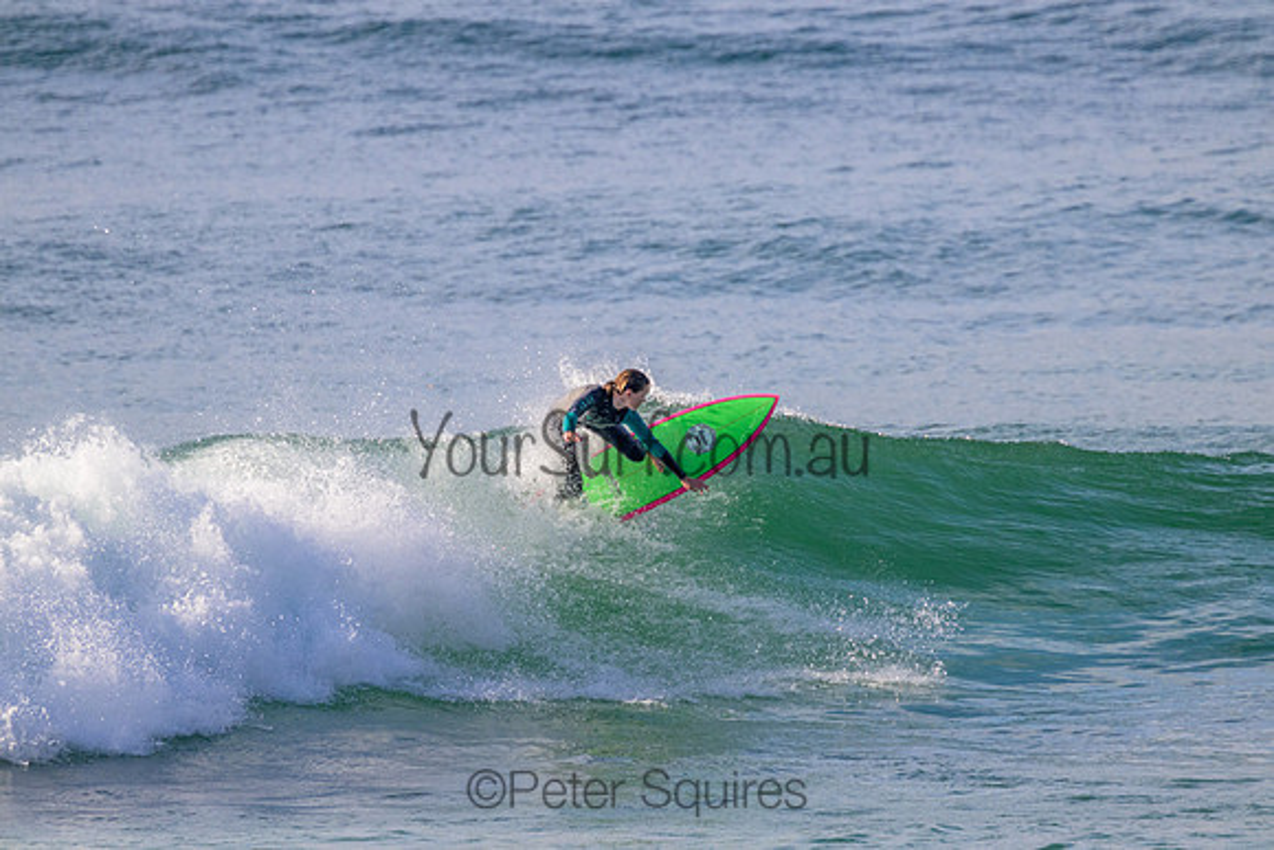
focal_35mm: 800
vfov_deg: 1.7
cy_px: 425
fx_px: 28316
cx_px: 637
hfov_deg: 2.6
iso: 1800
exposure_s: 1/2000
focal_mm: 800
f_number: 11
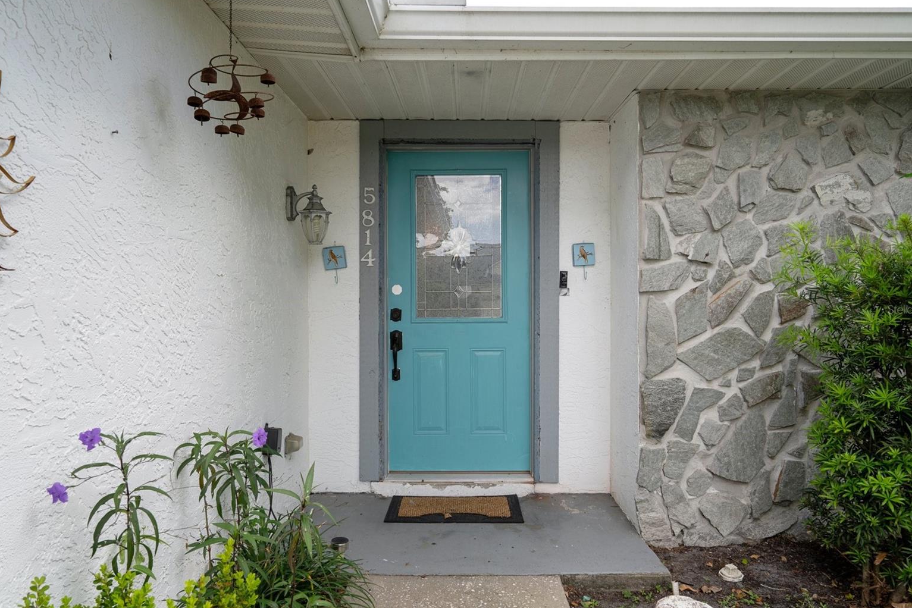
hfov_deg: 73.7
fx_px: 608
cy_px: 309
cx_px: 465
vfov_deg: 53.1
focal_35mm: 24
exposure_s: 1/25
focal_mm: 23
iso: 320
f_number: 9
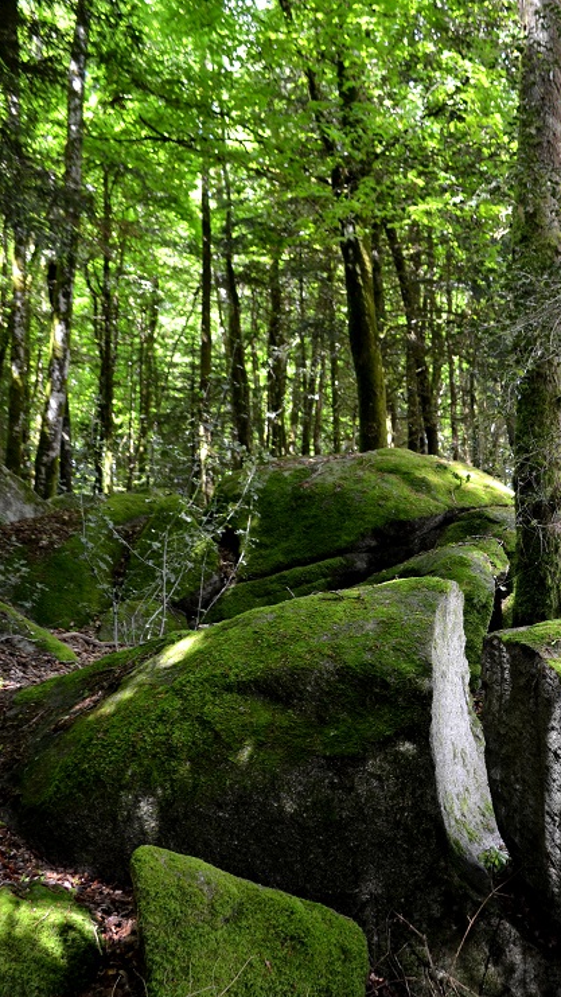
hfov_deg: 29.7
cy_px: 548
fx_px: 1031
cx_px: 448
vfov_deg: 51.5
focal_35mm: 39
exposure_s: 1/60
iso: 400
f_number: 4
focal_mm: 18
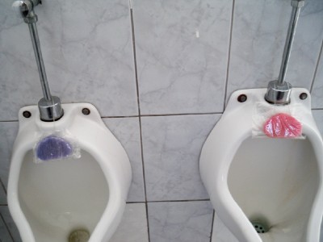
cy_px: 121
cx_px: 162
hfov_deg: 52.6
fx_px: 327
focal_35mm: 35
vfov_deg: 40.7
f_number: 3.1
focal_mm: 6.3
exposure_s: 1/60
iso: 100
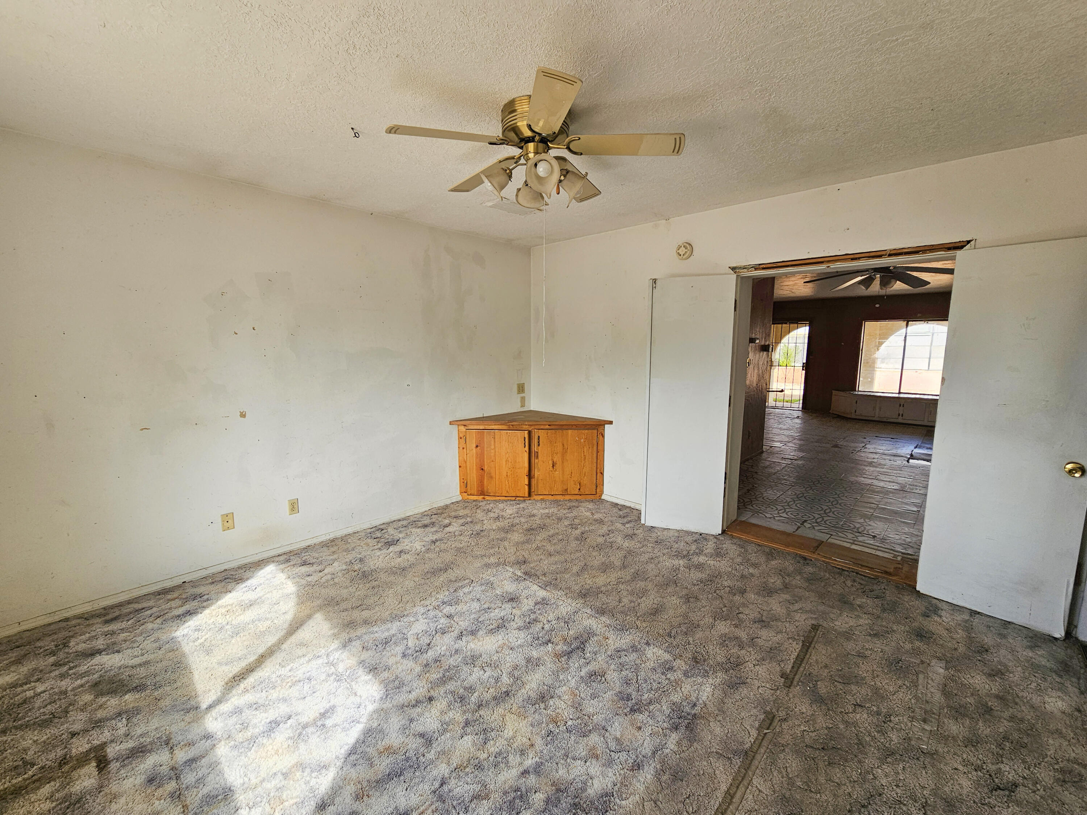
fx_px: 408
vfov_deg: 89.9
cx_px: 544
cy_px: 408
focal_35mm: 13
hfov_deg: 106.2
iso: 50
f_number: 2.2
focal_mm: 2.2
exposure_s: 1/211
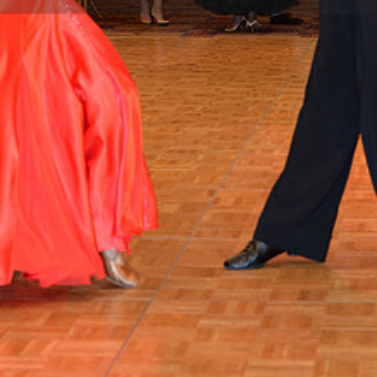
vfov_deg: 11.0
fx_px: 1935
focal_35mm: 157
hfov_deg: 11.1
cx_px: 185
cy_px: -43
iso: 1600
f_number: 5.6
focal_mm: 70
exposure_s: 1/250
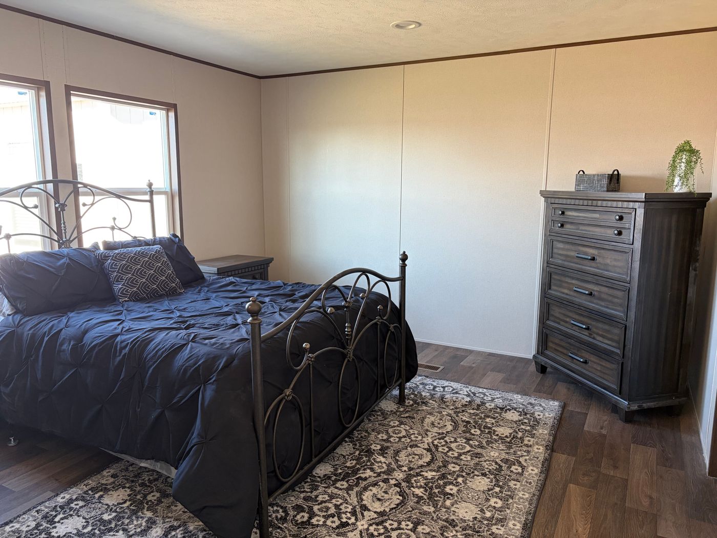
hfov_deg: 67.3
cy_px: 269
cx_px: 358
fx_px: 539
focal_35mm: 26
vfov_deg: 53.1
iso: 125
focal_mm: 5.96
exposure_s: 1/62
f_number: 1.6
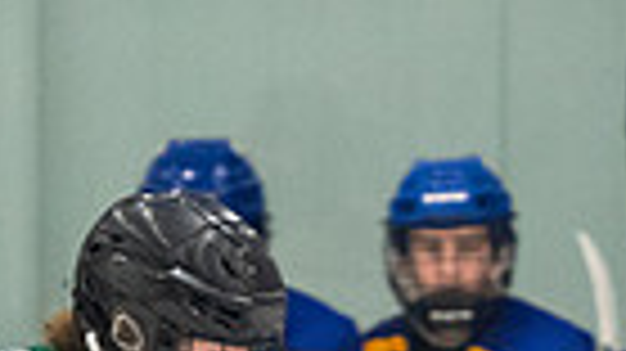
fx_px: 17021
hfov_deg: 2.1
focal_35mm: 1026
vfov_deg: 1.2
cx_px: 311
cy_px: 1004
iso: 4000
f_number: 2.8
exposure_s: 1/800
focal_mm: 140
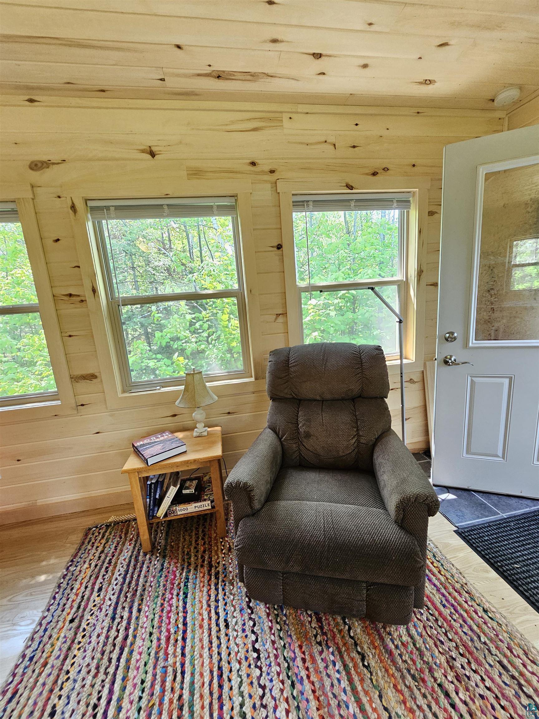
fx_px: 270
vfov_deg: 106.2
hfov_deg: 89.9
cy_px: 360
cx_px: 270
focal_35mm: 13
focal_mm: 2.2
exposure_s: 1/60
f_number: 2.2
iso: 200
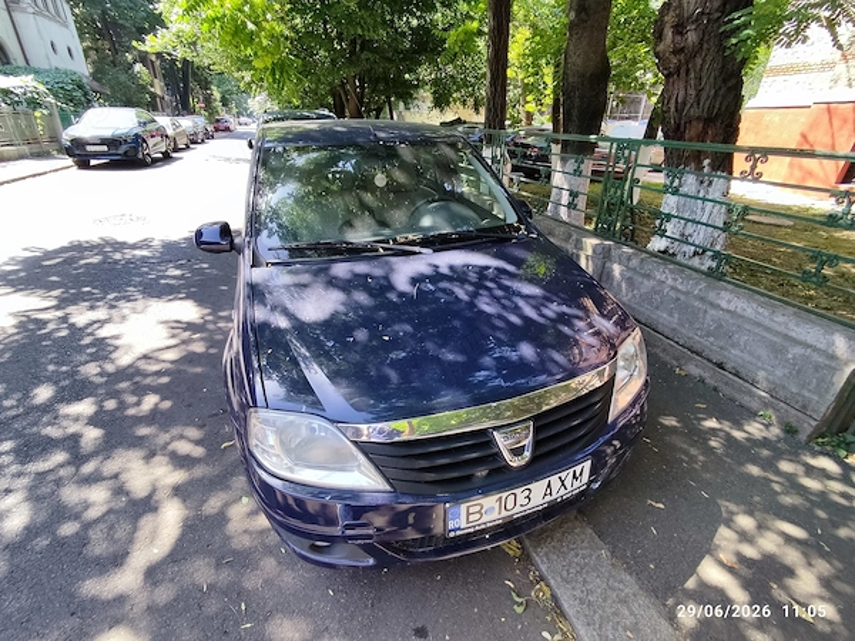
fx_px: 370
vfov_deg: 81.7
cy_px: 320
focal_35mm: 15
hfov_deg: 98.2
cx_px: 428
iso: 50
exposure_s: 1/160
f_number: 2.2
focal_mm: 1.6
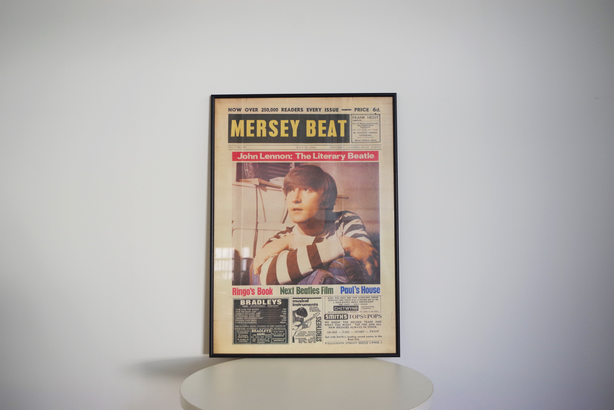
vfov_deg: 36.9
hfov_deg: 53.1
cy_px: 205
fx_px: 614
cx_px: 307
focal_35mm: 36
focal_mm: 24.38
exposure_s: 1/60
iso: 200
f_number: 4
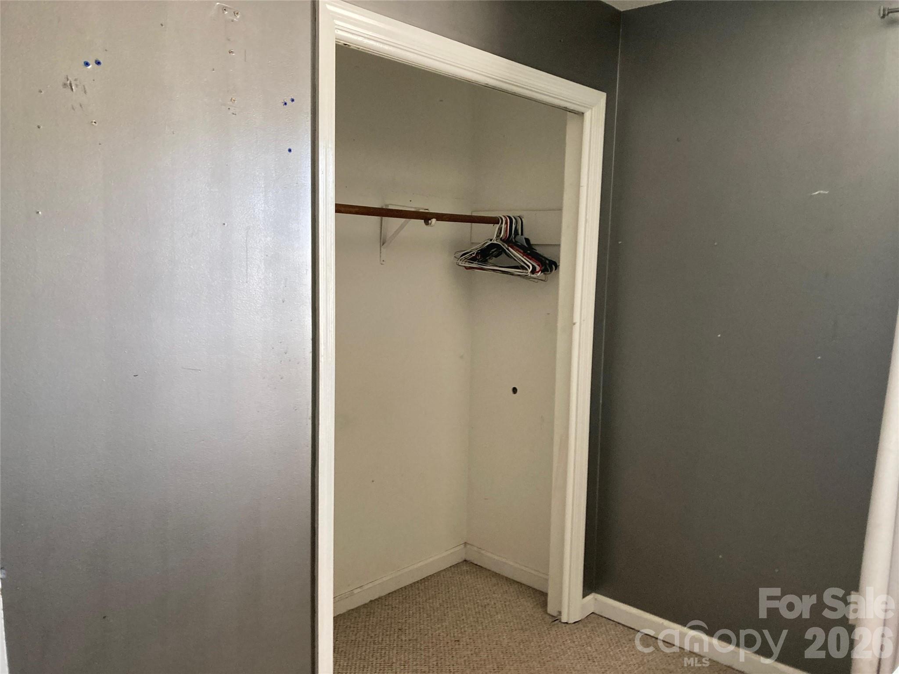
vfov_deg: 49.7
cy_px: 337
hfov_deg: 63.4
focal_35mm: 28
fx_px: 727
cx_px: 450
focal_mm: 3.99
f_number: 1.8
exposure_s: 1/60
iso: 160
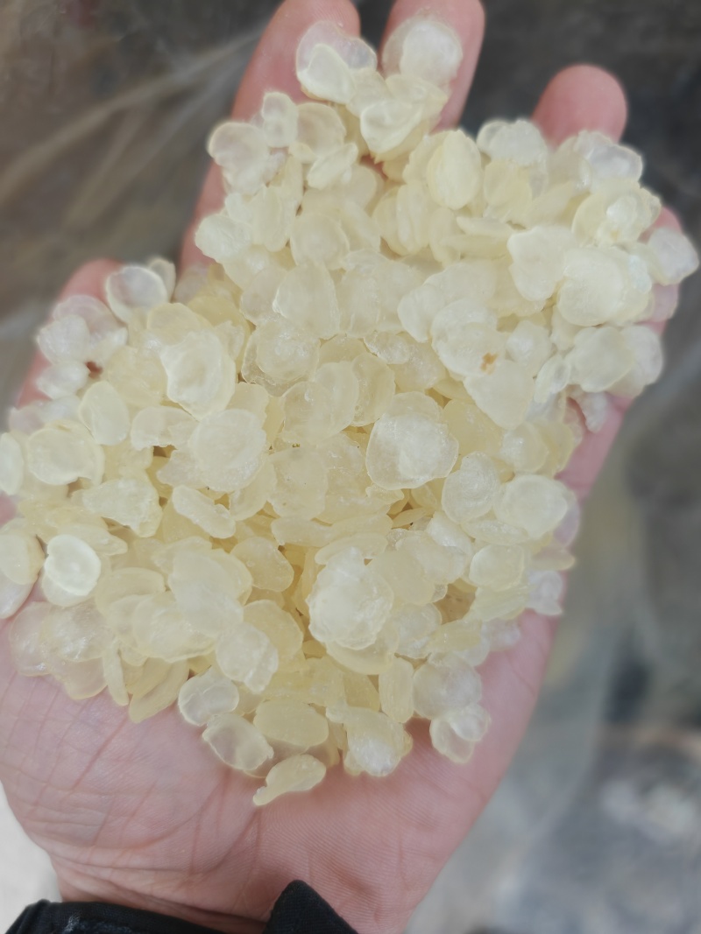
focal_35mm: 27
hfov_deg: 51.3
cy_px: 467
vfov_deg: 65.3
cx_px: 350
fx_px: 729
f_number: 1.6
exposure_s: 1/100
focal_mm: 7.62
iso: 160
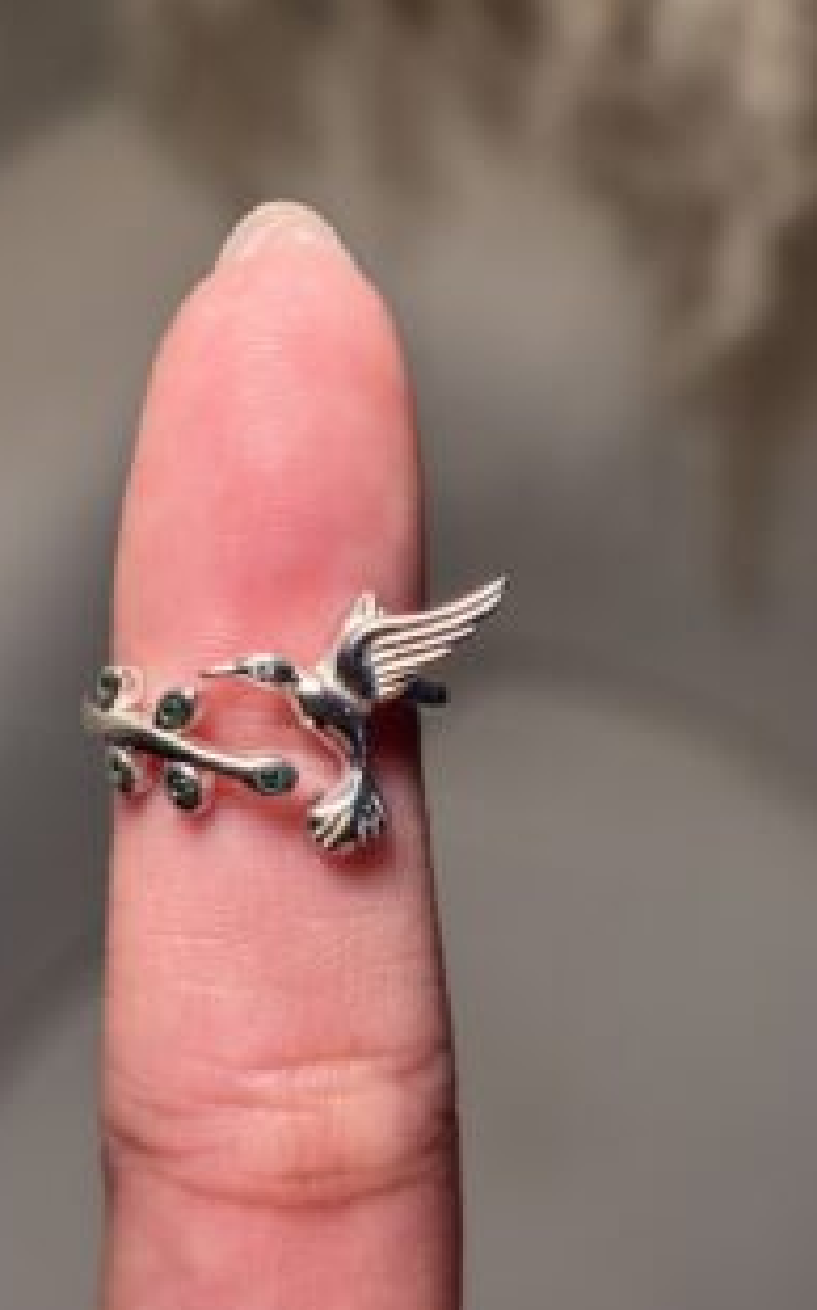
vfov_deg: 29.0
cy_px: 666
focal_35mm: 71
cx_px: 307
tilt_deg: -61.5
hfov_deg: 18.3
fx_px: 2533
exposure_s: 1/61
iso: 50
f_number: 1.6
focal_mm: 5.96
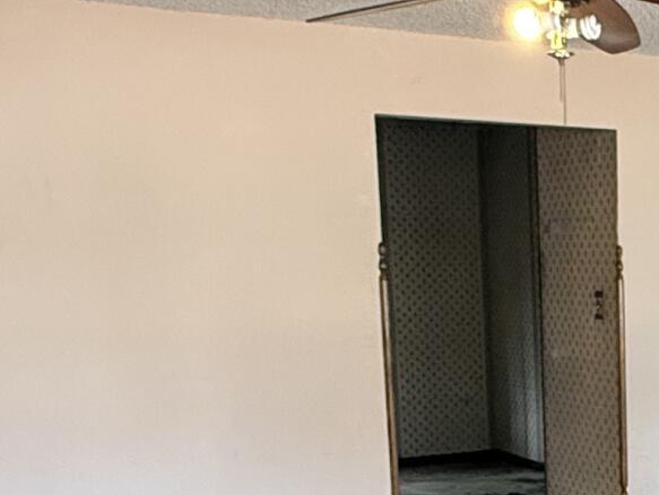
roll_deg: -0.6
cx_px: 800
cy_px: 504
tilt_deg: -10.3
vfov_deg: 19.8
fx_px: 1372
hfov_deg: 24.4
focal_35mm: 72
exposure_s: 1/99
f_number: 2.2
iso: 320
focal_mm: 2.22
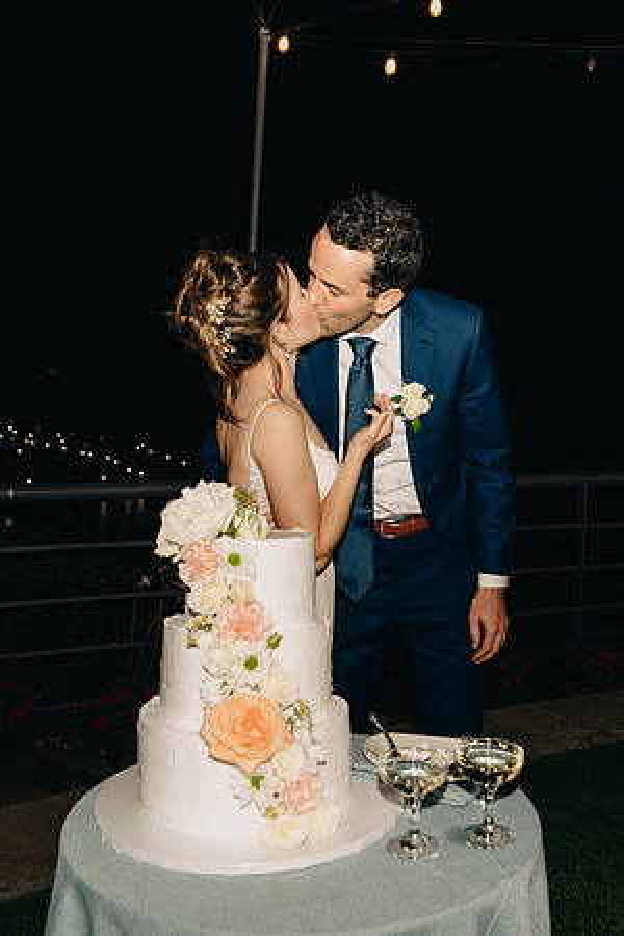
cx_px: 355
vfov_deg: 49.9
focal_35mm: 39
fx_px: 1005
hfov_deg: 34.4
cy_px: 470
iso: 1600
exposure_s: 1/250
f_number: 4
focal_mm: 25.1
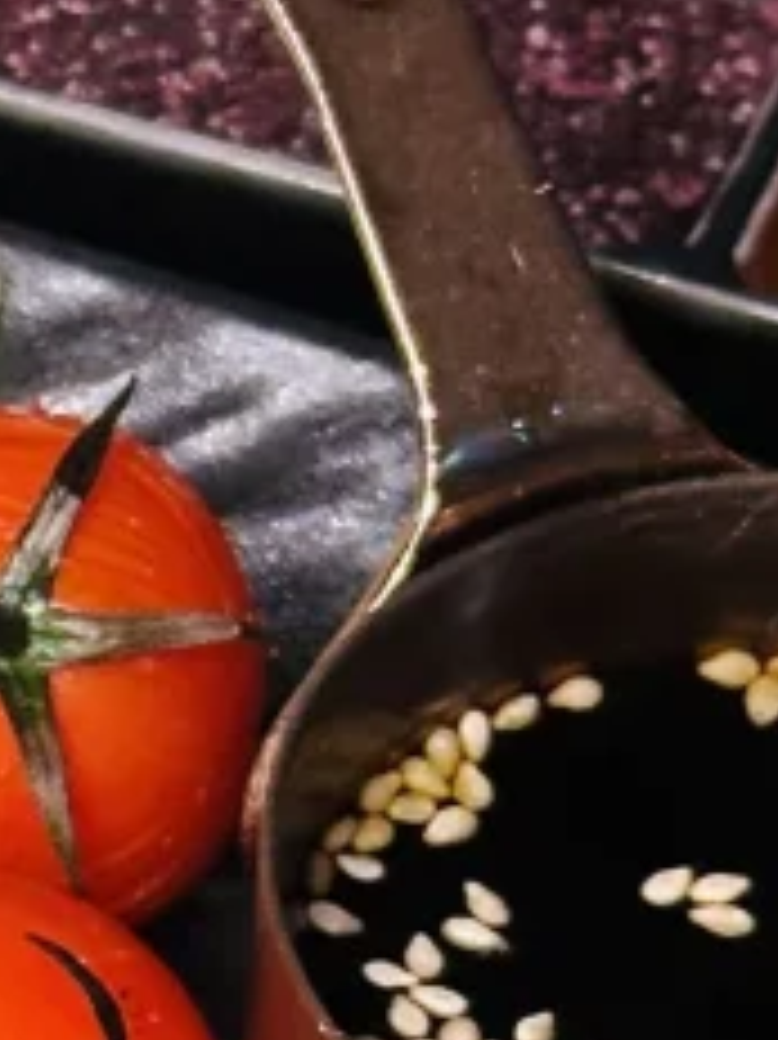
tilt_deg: -42.7
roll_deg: +0.7
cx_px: -1142
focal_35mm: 299
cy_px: 572
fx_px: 8968
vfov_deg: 6.6
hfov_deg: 4.8
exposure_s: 1/50
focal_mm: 6.86
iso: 200
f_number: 1.78
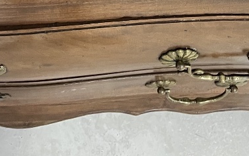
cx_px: -10
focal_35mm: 87
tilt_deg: -51.7
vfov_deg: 13.8
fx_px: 591
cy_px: -105
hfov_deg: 22.7
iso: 320
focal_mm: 5.1
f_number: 1.6
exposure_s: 1/50
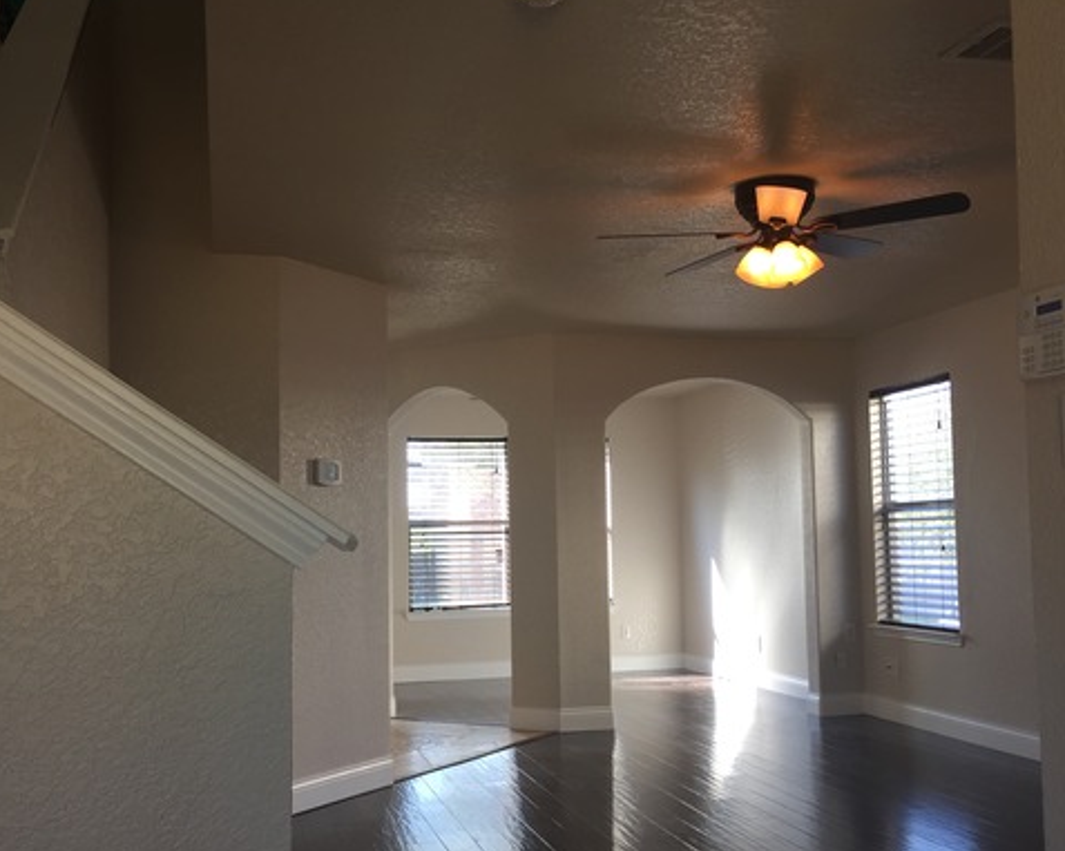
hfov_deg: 48.0
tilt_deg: +2.7
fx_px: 1197
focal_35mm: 38
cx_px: 551
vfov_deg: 39.1
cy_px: 471
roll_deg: +0.4
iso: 32
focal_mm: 4.15
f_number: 2.2
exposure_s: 1/40
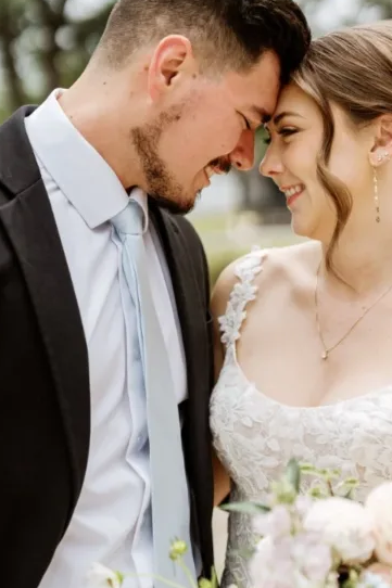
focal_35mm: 83
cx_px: 207
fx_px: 1356
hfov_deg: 16.4
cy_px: 308
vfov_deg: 24.5
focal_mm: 50
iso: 250
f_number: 1.8
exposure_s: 1/3200
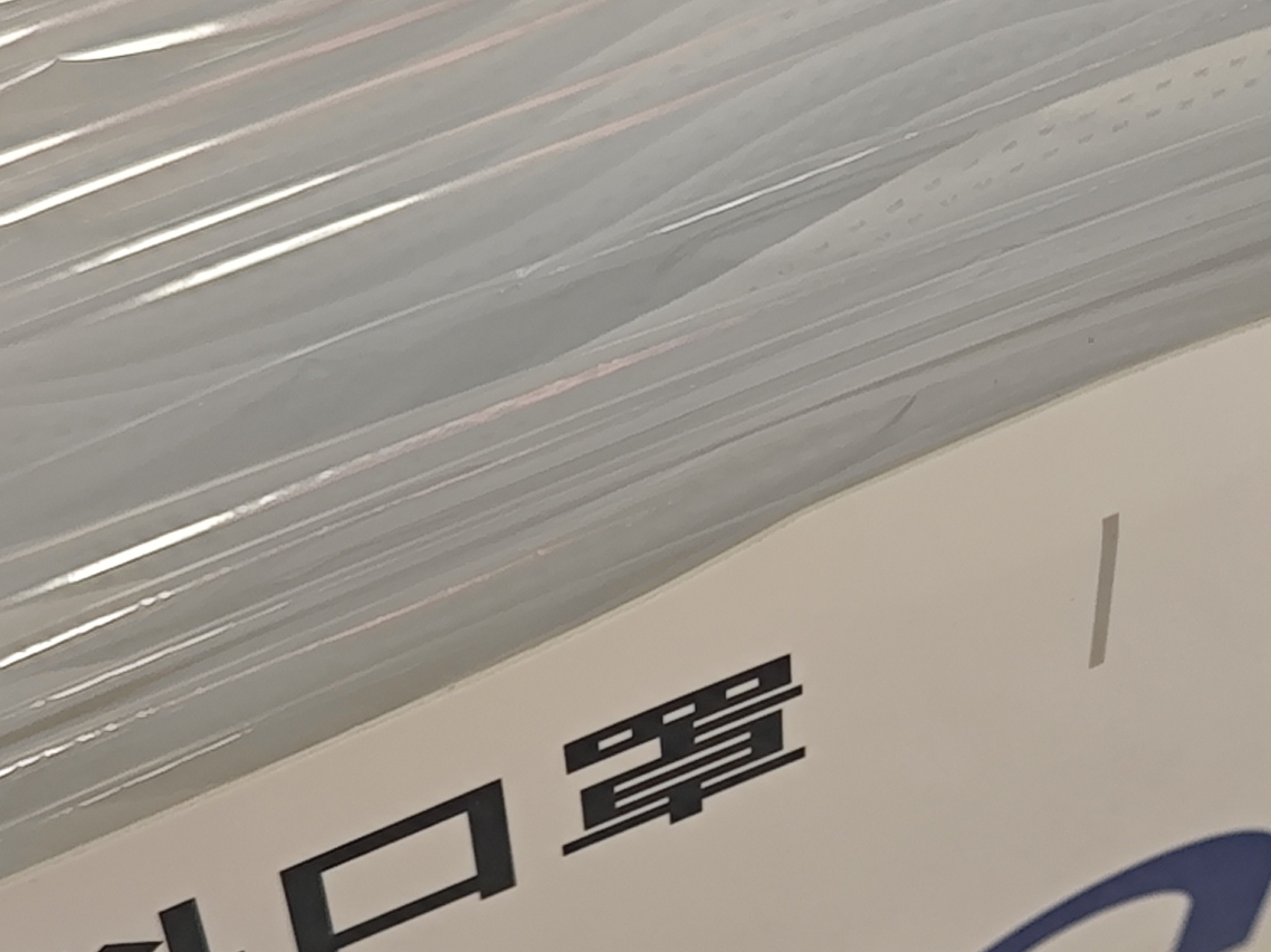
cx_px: 1337
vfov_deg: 11.8
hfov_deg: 15.3
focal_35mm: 126
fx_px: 4625
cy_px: 544
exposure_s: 1/80
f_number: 1.6
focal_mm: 6.55
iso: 200
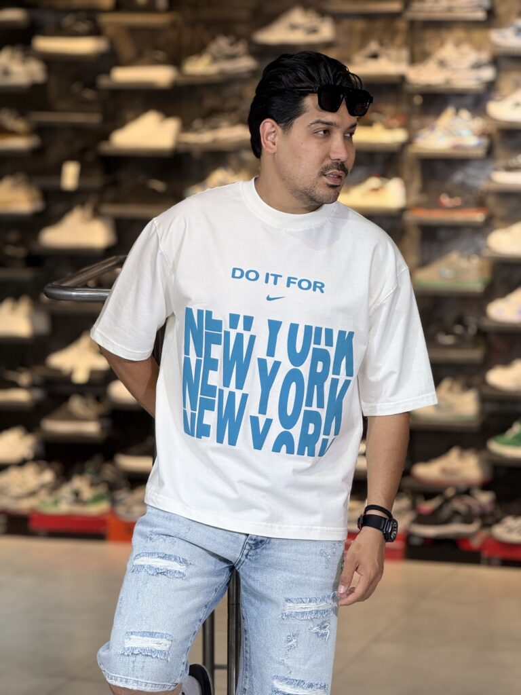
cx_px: 260
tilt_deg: -5.5
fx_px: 2408
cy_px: 348
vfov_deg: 16.4
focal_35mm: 120
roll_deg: -0.6
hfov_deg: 12.3
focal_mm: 15.66
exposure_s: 1/100
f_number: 2.8
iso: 100
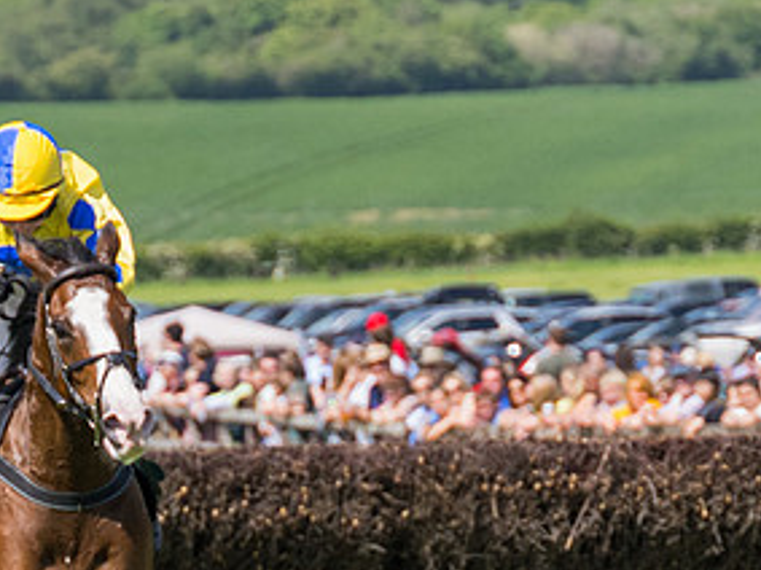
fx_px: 10856
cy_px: 380
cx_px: 138
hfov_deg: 4.0
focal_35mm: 494
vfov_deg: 3.0
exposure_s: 1/3200
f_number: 4
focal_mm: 98
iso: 400
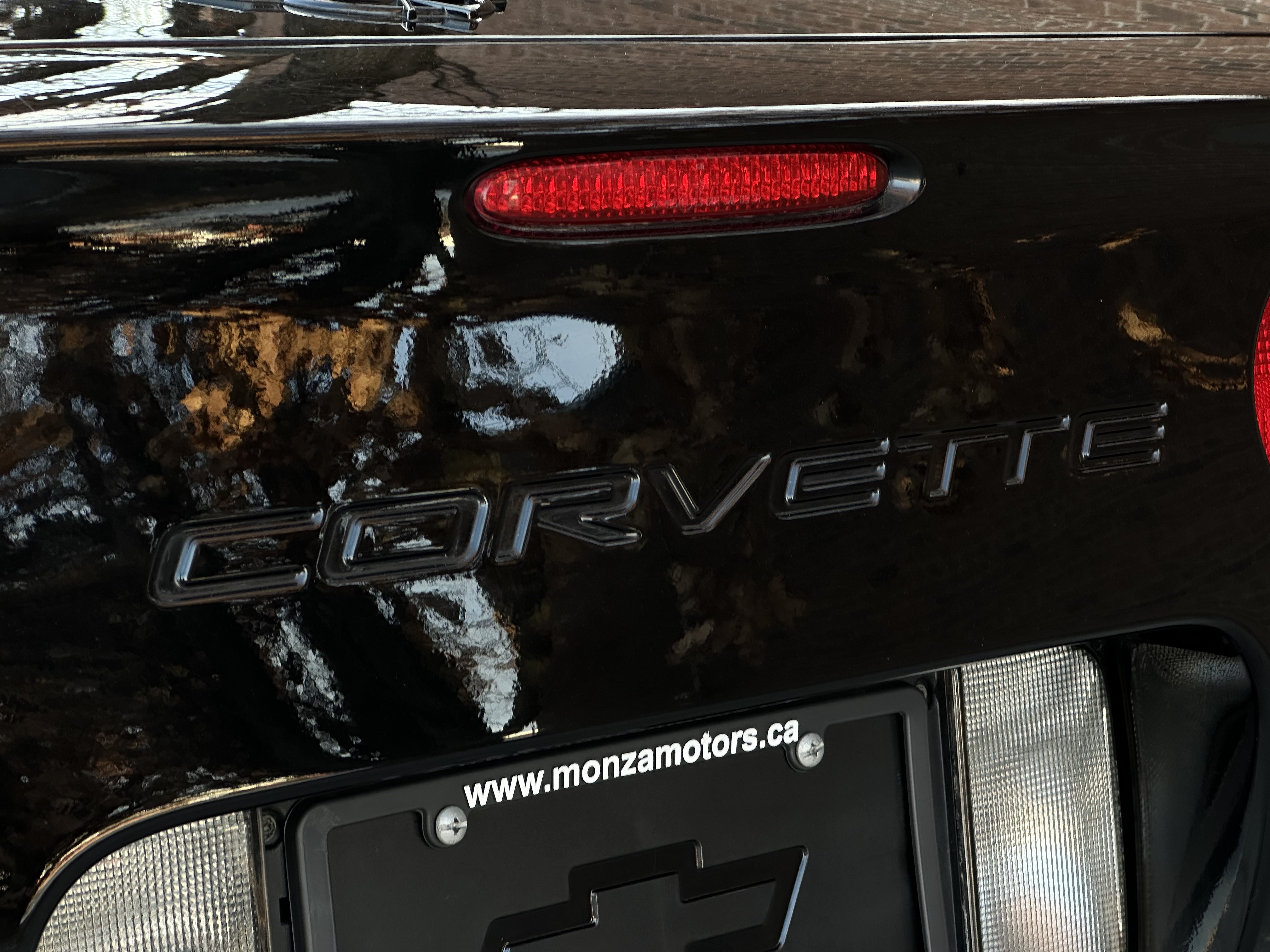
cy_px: 476
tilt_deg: -13.7
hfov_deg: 25.3
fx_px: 2825
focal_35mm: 77
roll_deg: -4.1
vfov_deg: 19.1
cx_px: 635
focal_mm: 9
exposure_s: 1/99
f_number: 2.8
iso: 125
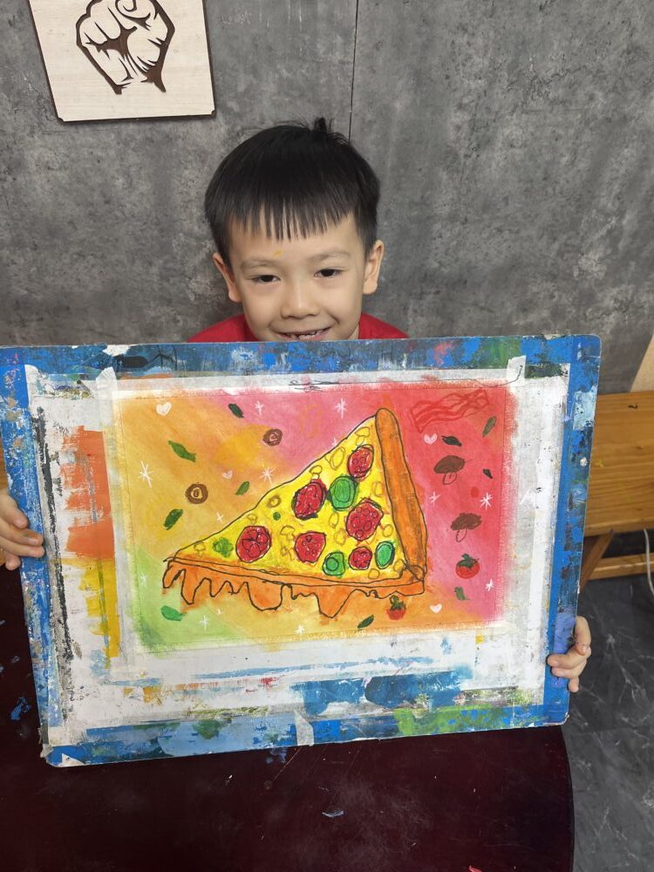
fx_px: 655
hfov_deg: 53.1
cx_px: 327
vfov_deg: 67.3
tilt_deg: -43.8
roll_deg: -1.7
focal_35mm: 26
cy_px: 436
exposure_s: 1/100
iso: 100
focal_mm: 5.1
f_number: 1.6
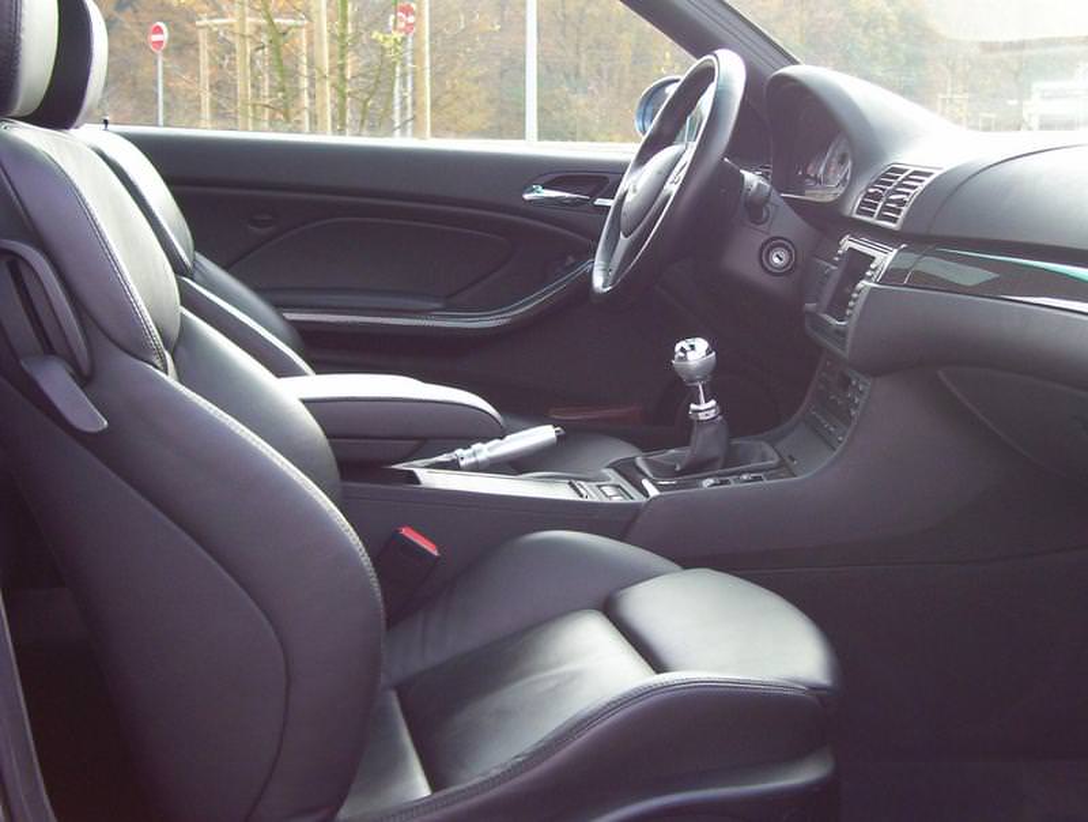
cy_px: 411
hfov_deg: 37.4
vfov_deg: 28.7
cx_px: 544
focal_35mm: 51
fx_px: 1607
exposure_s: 1/118
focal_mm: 7.88
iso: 100
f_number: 3.16
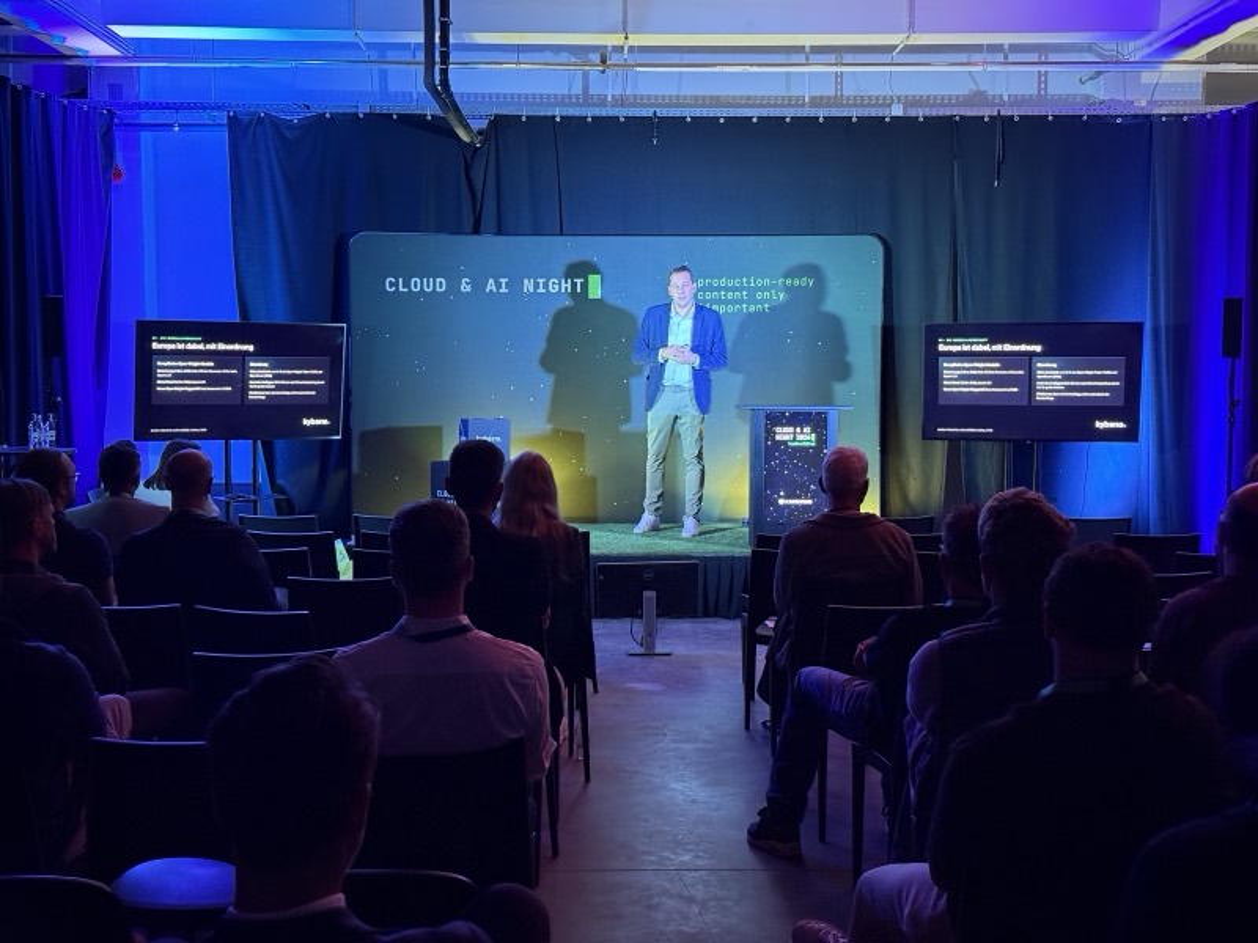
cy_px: 472
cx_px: 629
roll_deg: -0.2
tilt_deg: -3.2
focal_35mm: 48
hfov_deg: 39.7
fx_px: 1744
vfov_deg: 30.3
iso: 400
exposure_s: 1/25
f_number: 1.78
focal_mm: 6.76
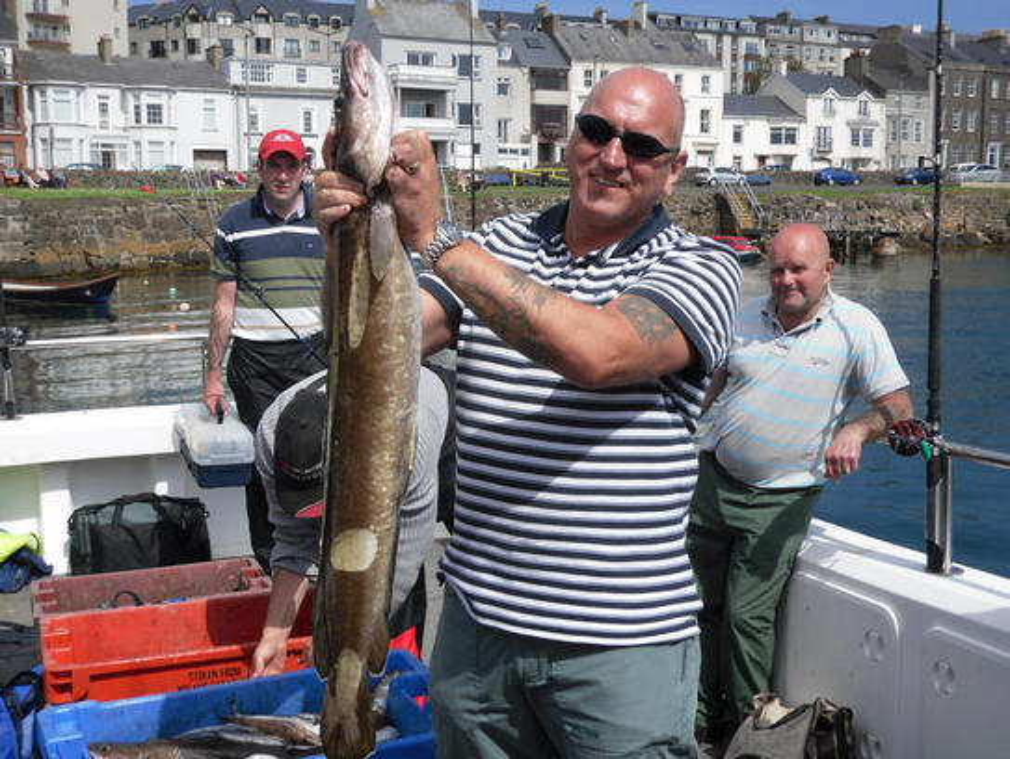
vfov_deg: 32.9
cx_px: 505
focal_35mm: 44
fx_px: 1285
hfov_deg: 42.9
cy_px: 380
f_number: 8.6
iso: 80
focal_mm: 7.88
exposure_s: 1/197
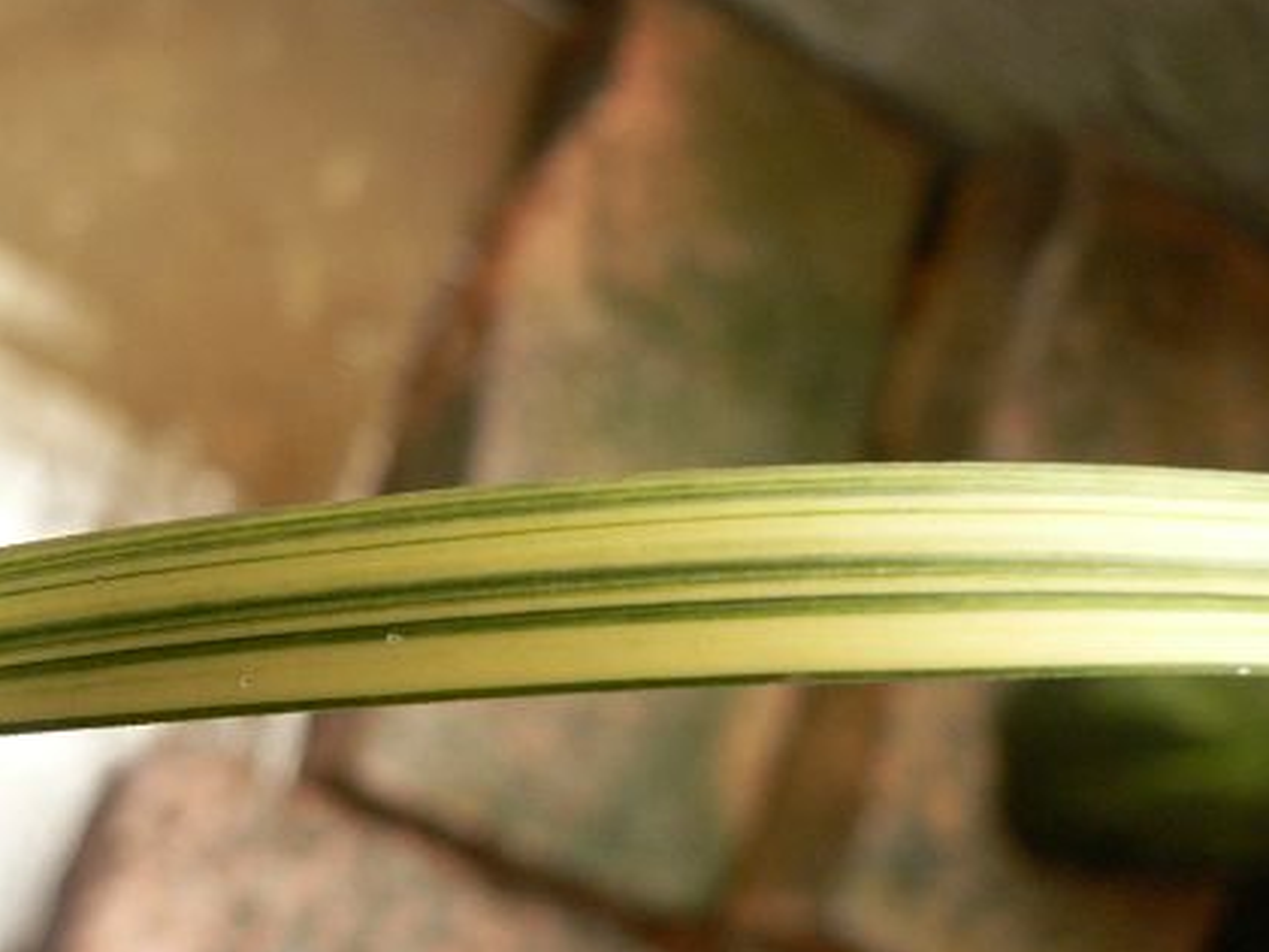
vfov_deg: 30.1
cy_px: 598
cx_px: 453
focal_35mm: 48
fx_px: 1760
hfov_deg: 39.3
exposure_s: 1/6
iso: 200
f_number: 2.8
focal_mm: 6
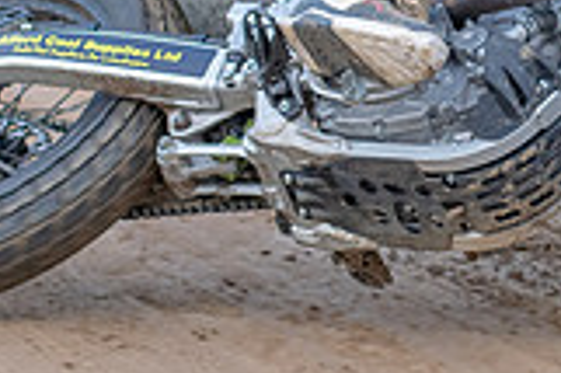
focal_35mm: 341
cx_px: 558
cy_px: -6
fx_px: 5308
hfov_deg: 6.0
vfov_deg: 4.0
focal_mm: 50
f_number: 2.8
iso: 400
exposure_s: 1/500
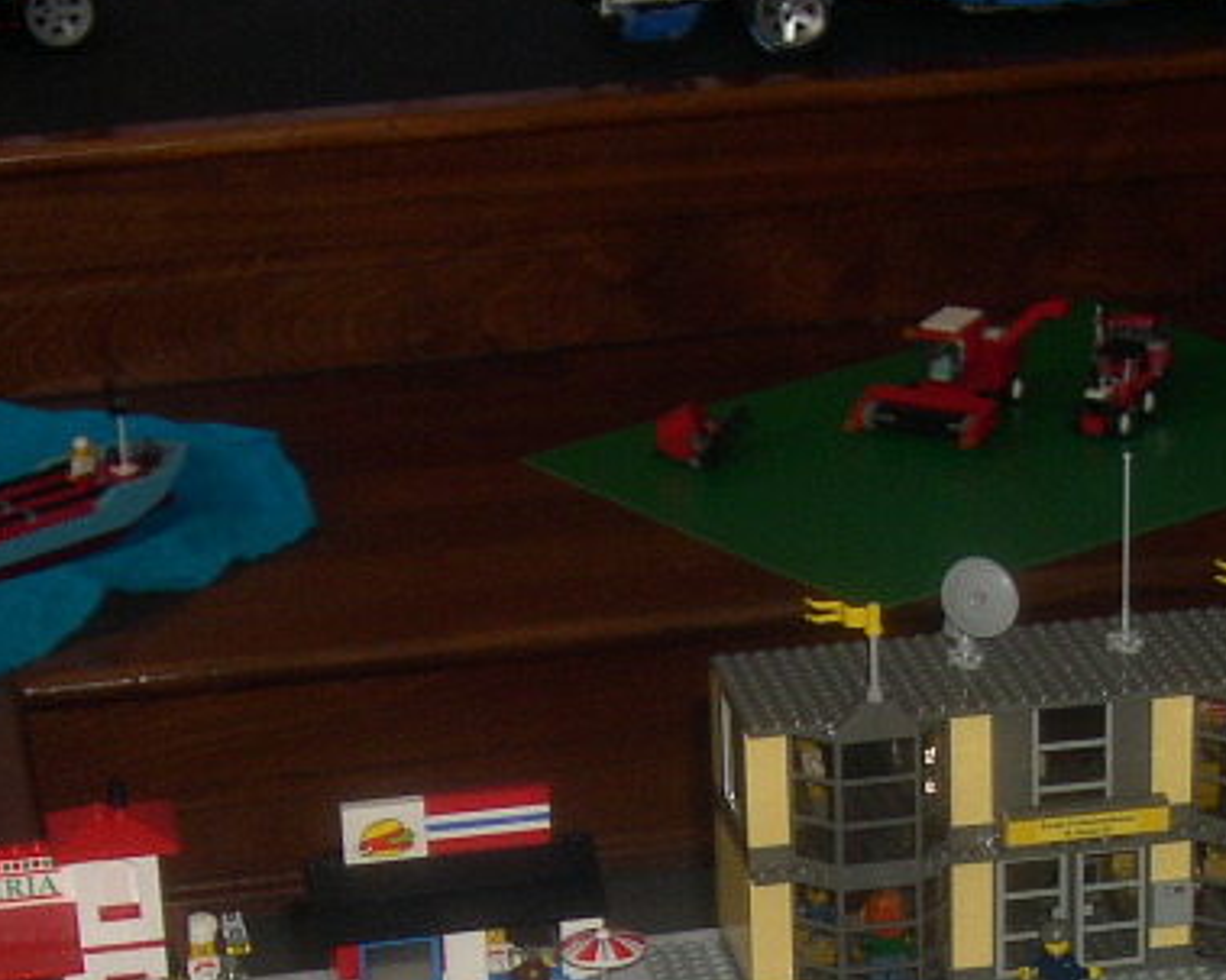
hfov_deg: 15.5
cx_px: 657
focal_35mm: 124
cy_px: 1148
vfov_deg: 12.2
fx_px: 4498
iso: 100
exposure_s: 1/60
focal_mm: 10.1
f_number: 3.1
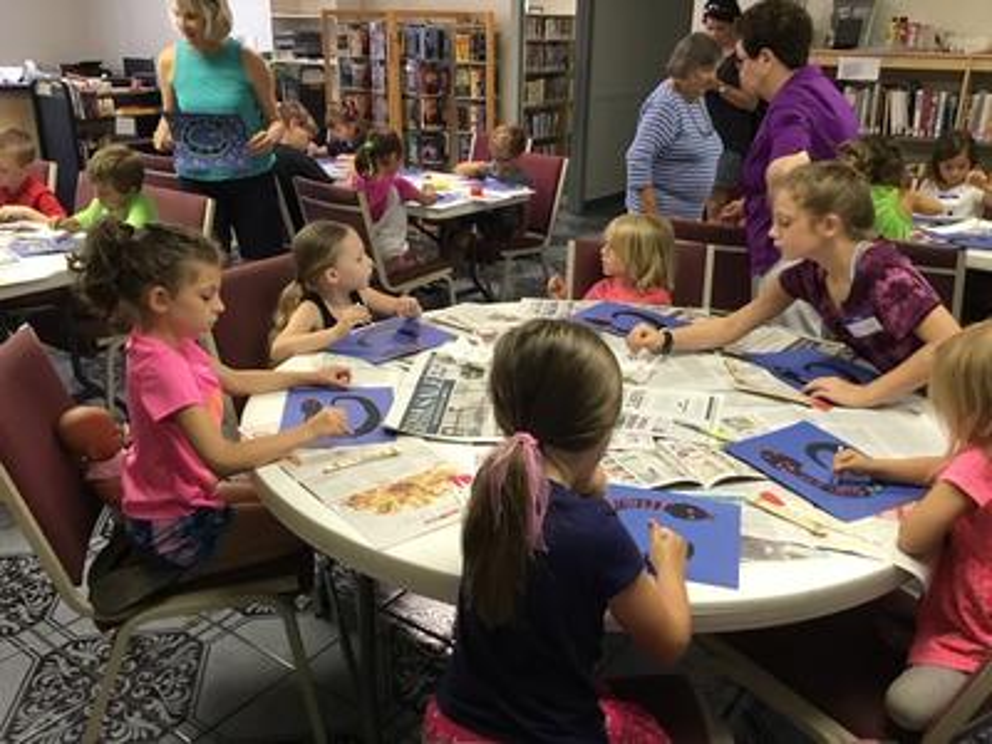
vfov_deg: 45.4
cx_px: 496
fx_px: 888
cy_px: 372
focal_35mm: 31
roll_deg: +0.0
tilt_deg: -20.8
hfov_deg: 58.4
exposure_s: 1/30
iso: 160
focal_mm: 3.3
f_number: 2.4
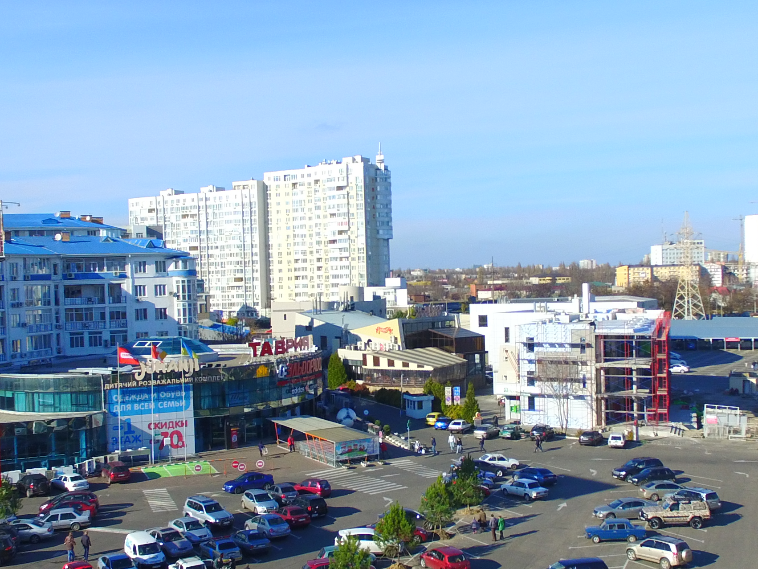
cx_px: 403
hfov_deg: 40.4
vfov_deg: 30.9
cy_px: 314
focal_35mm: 47
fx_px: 1029
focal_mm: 3.61
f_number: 2.8
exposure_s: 1/880
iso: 100
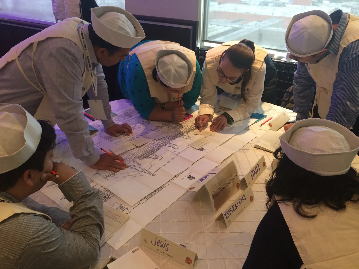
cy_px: 134
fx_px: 301
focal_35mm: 29
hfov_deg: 61.7
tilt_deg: -29.6
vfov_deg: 48.2
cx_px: 180
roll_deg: +0.1
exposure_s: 1/30
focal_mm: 4.15
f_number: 2.2
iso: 125
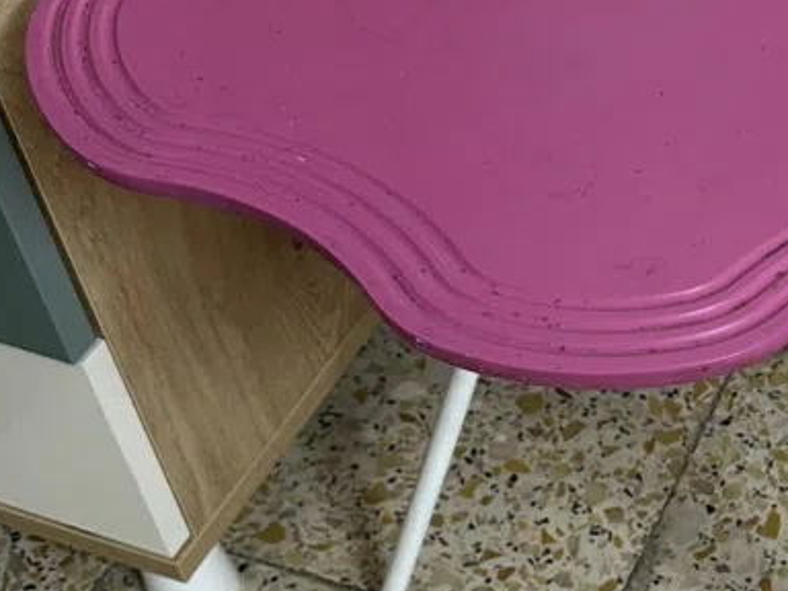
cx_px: 564
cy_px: 408
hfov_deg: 45.6
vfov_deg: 35.5
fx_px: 911
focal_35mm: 40
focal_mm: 6.86
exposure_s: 1/65
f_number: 1.78
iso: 250
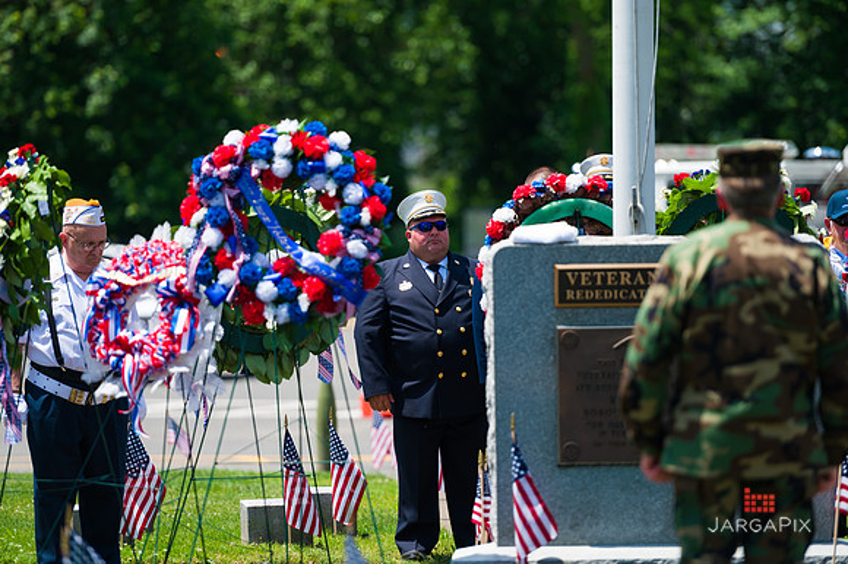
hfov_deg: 10.3
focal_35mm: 200
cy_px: 282
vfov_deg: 6.9
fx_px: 4708
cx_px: 424
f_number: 3.2
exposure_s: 1/2500
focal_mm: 200
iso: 200
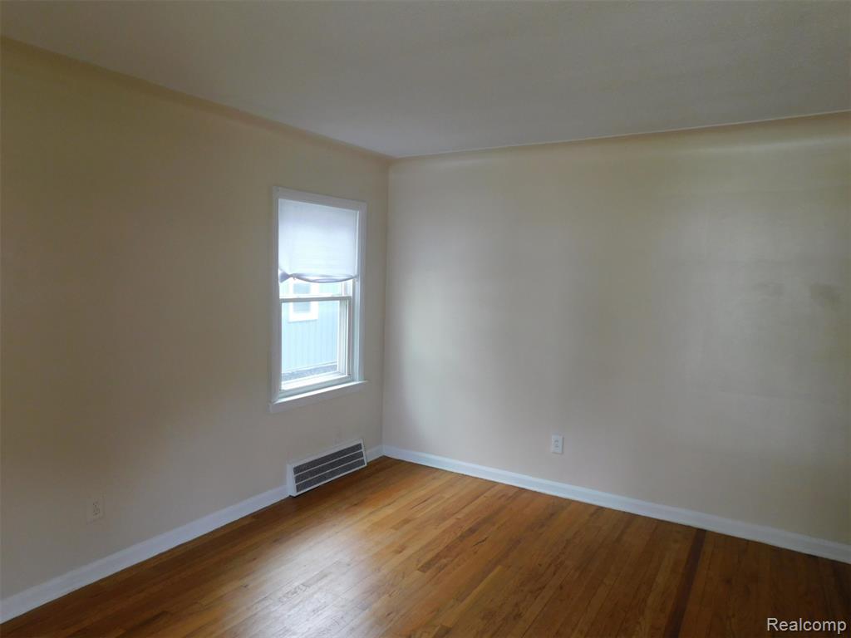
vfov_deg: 58.9
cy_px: 319
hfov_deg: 73.9
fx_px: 565
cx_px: 426
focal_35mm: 23
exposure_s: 1/30
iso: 160
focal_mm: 4
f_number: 3
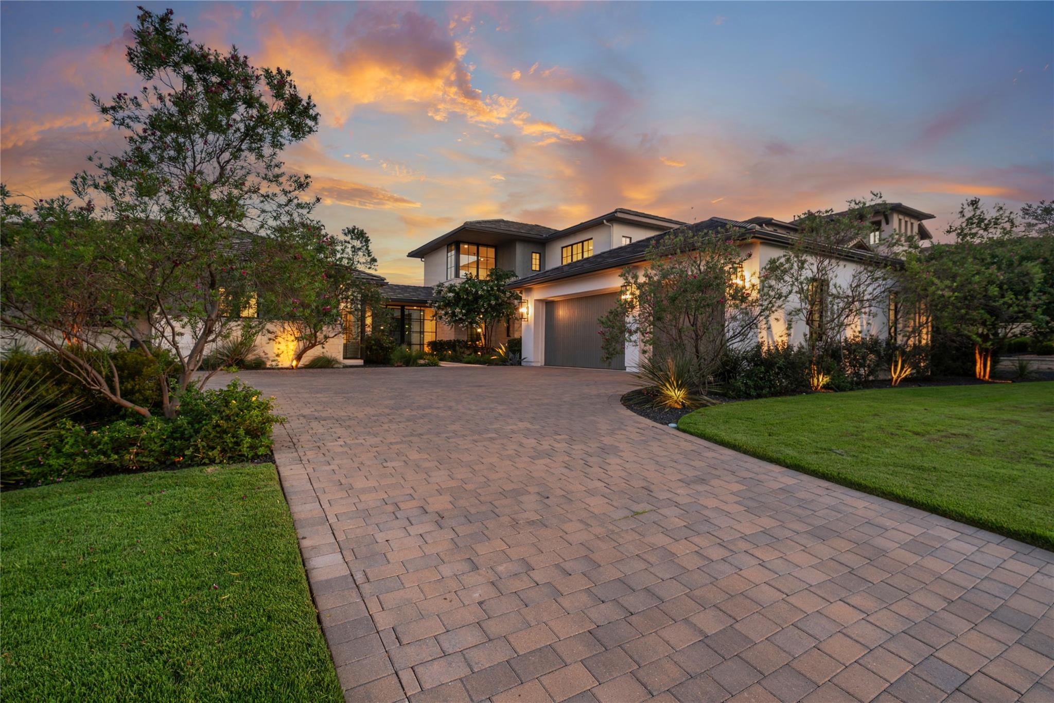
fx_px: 498
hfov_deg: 93.3
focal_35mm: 17
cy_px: 352
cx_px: 527
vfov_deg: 70.4
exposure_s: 1/2.5
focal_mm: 17
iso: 250
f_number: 8
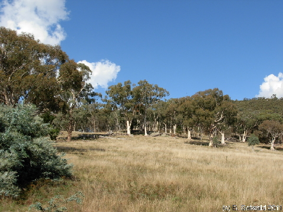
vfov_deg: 37.7
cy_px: 106
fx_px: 311
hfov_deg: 49.0
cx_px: 142
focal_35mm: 38
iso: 79
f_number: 4.9
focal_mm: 6.3
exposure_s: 1/483
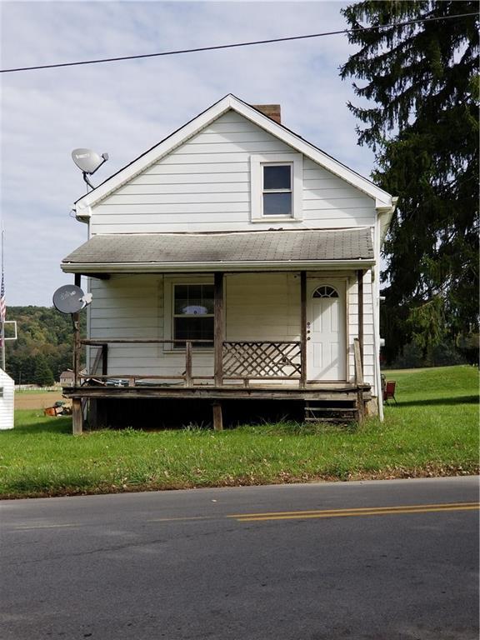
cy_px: 320
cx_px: 240
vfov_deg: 36.8
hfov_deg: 28.0
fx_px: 961
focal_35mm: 52
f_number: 2.4
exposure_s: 1/758
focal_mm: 6
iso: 25
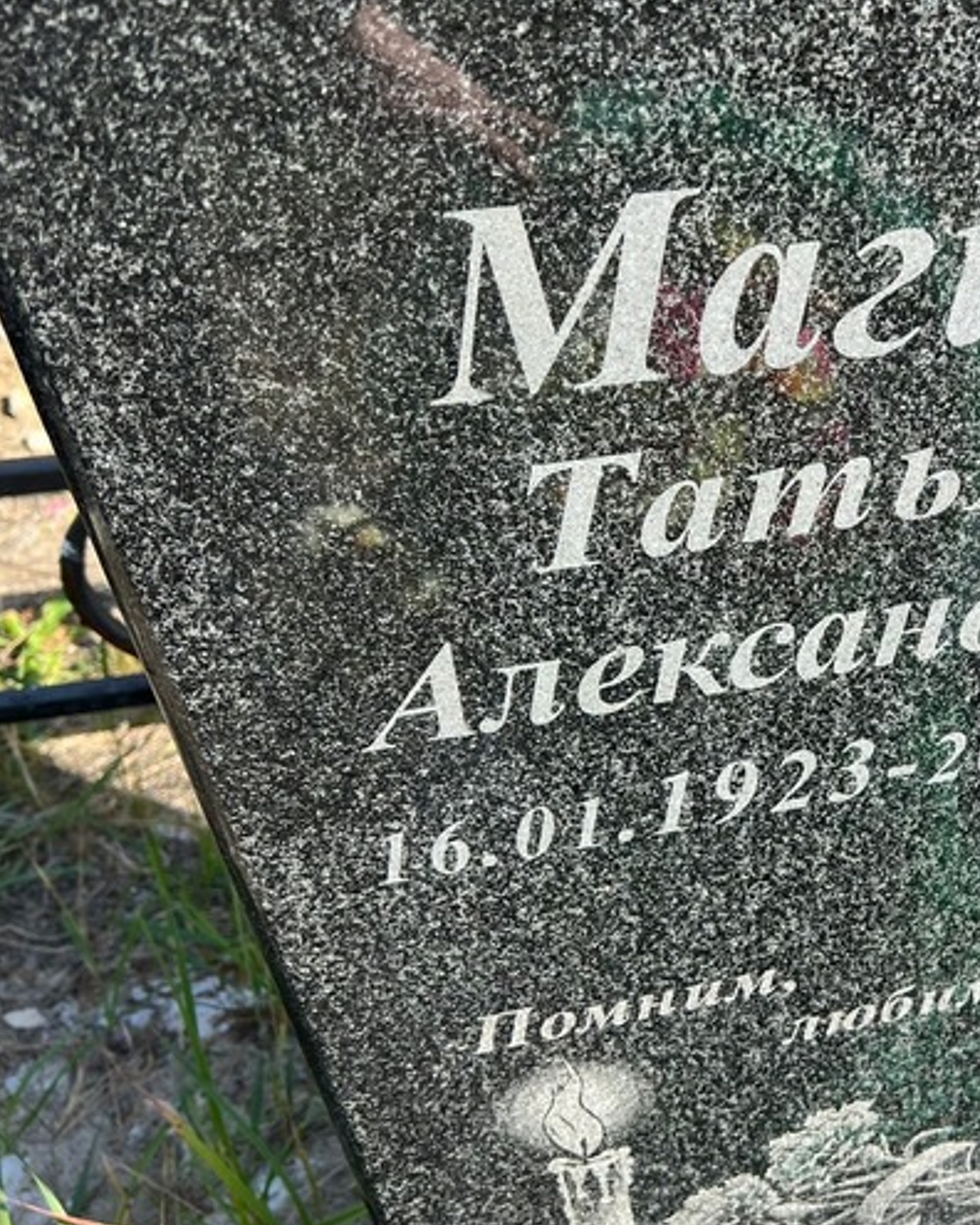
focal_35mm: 41
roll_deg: -0.1
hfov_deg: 34.2
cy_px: 554
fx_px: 1486
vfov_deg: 44.7
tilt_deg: -38.9
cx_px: 906
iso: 50
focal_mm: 5.7
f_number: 1.5
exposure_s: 1/1183
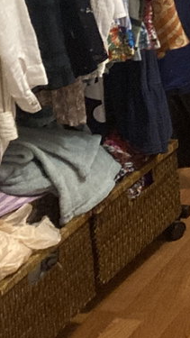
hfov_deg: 8.0
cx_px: 575
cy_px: -61
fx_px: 1164
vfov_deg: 15.9
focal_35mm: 130
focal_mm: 3.99
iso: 400
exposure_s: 1/33
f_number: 1.8
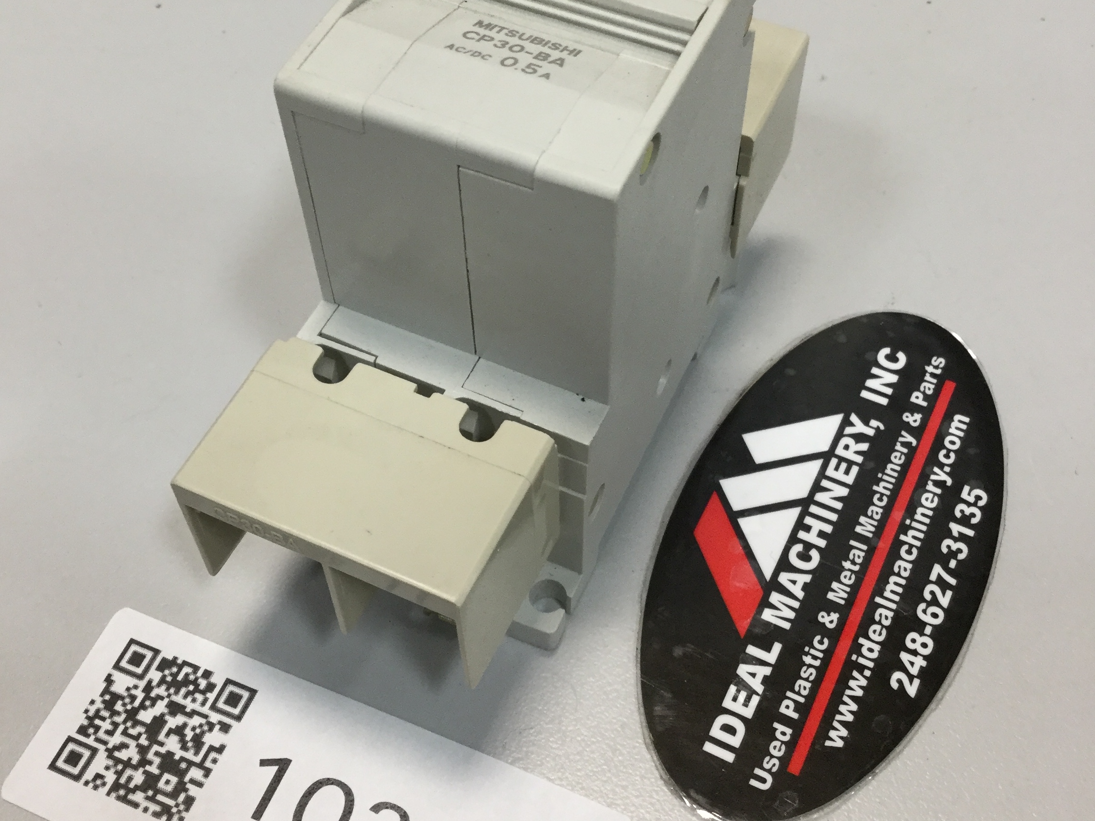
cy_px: 386
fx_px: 1329
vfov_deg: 34.3
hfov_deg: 44.8
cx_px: 542
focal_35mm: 42
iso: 25
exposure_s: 1/30
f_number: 2.4
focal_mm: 3.3
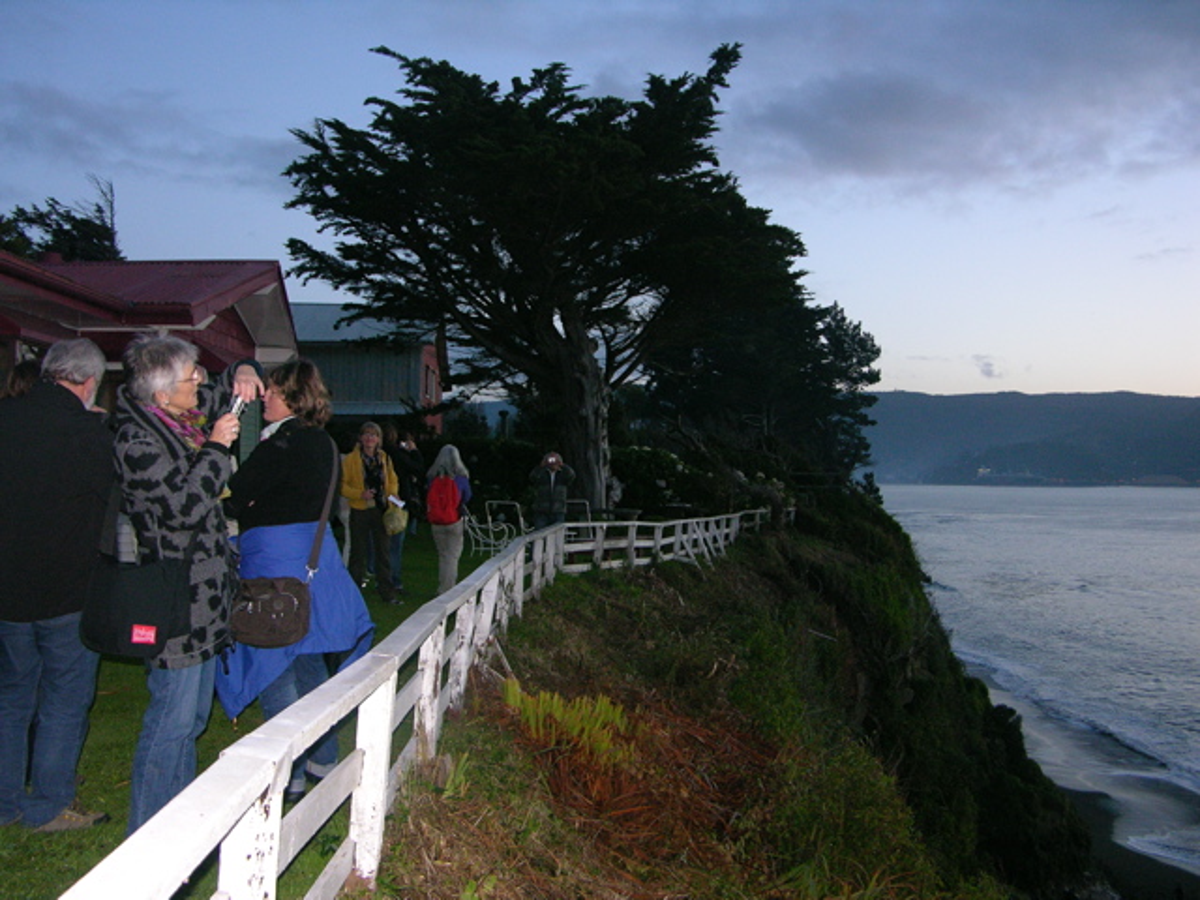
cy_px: 450
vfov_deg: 40.7
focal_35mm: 35
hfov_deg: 52.6
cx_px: 600
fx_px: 1213
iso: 200
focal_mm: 8.9
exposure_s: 1/60.1
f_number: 2.8
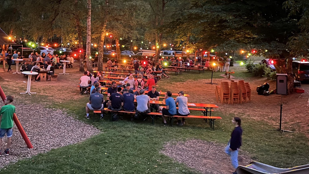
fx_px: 295
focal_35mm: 36
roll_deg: -1.9
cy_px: 52
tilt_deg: -6.0
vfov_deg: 32.4
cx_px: 123
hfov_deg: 54.9
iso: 1600
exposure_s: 1/14
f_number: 1.5
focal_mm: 5.7
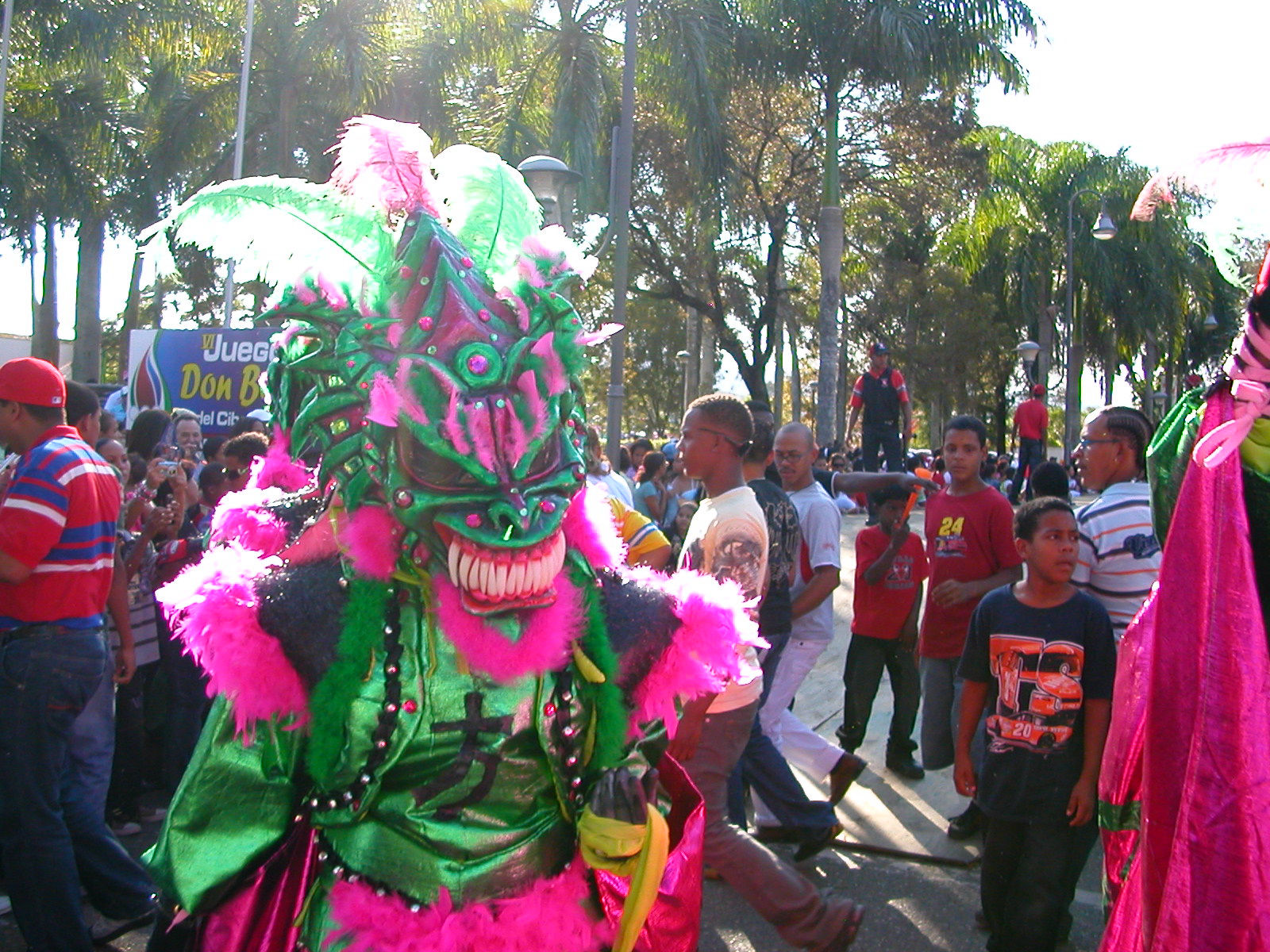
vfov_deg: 38.7
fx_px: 1357
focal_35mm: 37
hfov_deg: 50.1
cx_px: 635
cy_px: 476
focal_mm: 5.6
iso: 100
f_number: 2.7
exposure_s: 1/336
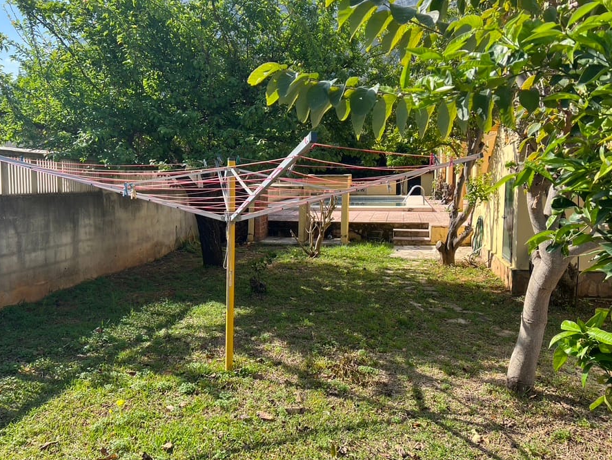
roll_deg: -0.4
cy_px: 224
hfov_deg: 59.9
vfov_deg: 46.8
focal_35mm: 30
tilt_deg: -4.7
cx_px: 313
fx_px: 531
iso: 50
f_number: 1.5
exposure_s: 1/1412
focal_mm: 5.7
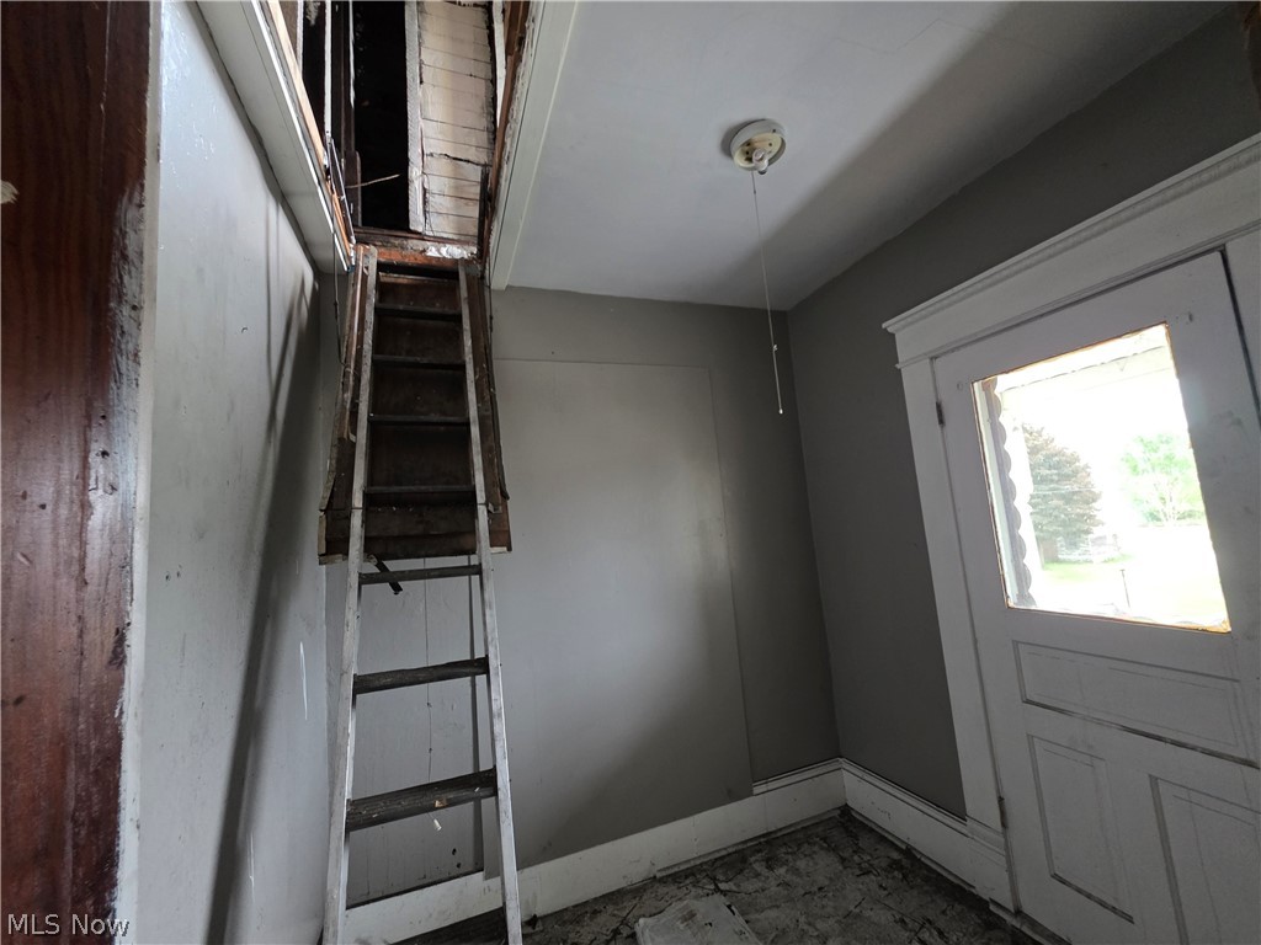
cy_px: 472
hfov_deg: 106.2
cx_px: 630
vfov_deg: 89.9
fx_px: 474
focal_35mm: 13
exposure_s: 1/60
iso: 500
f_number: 1.9
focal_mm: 2.2
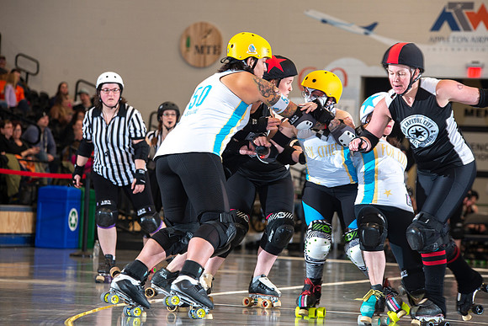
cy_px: 163
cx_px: 244
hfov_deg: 12.8
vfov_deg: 8.6
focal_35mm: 160
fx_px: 2169
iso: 500
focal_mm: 160
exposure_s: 1/160
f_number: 5.6
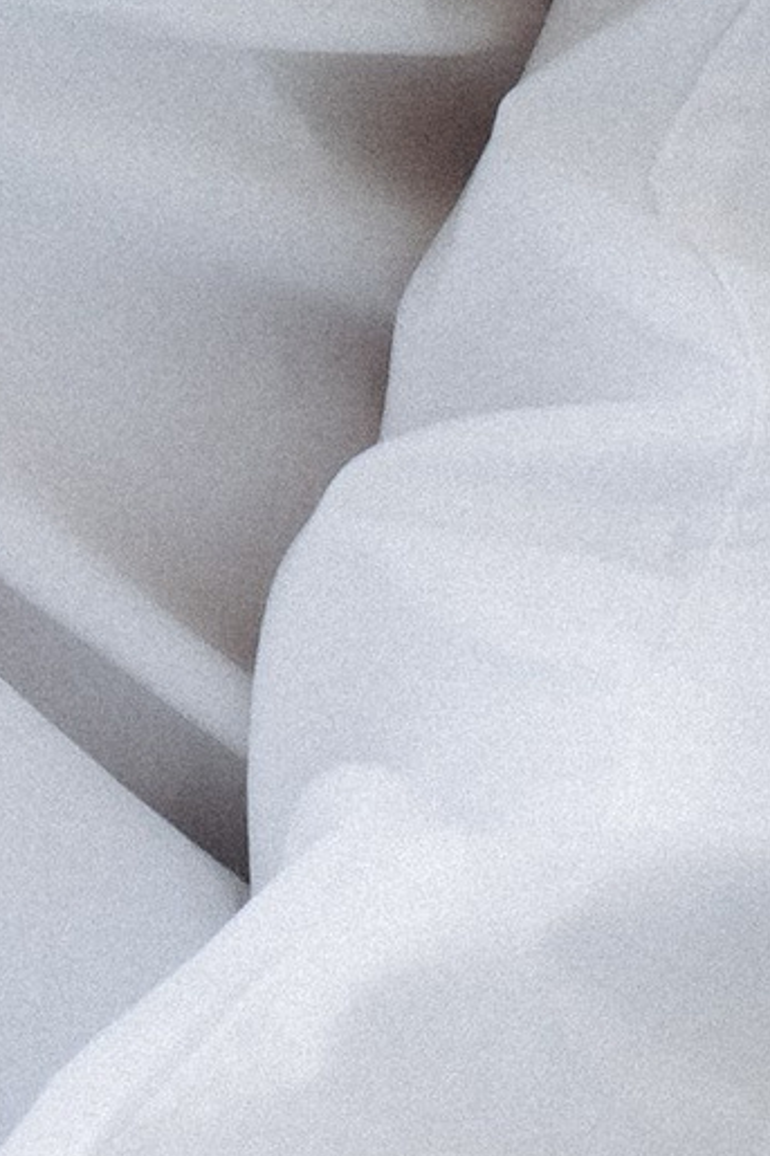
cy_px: -2653
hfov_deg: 3.4
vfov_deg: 4.9
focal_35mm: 395
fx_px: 12680
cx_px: -1197
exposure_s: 1/250
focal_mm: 35
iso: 640
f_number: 2.5
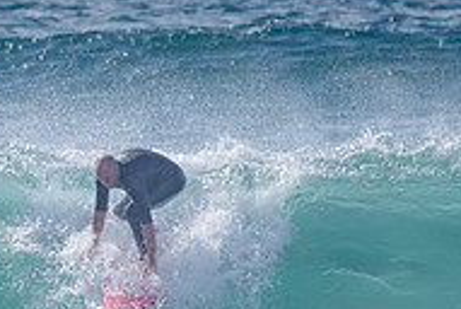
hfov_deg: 1.1
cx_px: 126
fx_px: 23816
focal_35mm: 1857
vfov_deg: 0.7
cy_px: 290
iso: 90
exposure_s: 1/2000
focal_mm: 500
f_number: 5.6
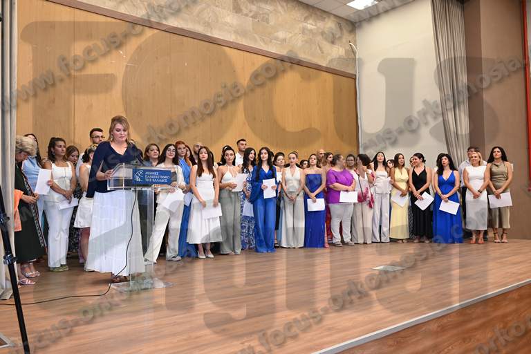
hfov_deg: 60.3
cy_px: 177
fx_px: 457
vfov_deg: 42.3
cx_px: 266
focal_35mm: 31
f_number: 6.3
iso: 1600
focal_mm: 31
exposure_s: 1/100
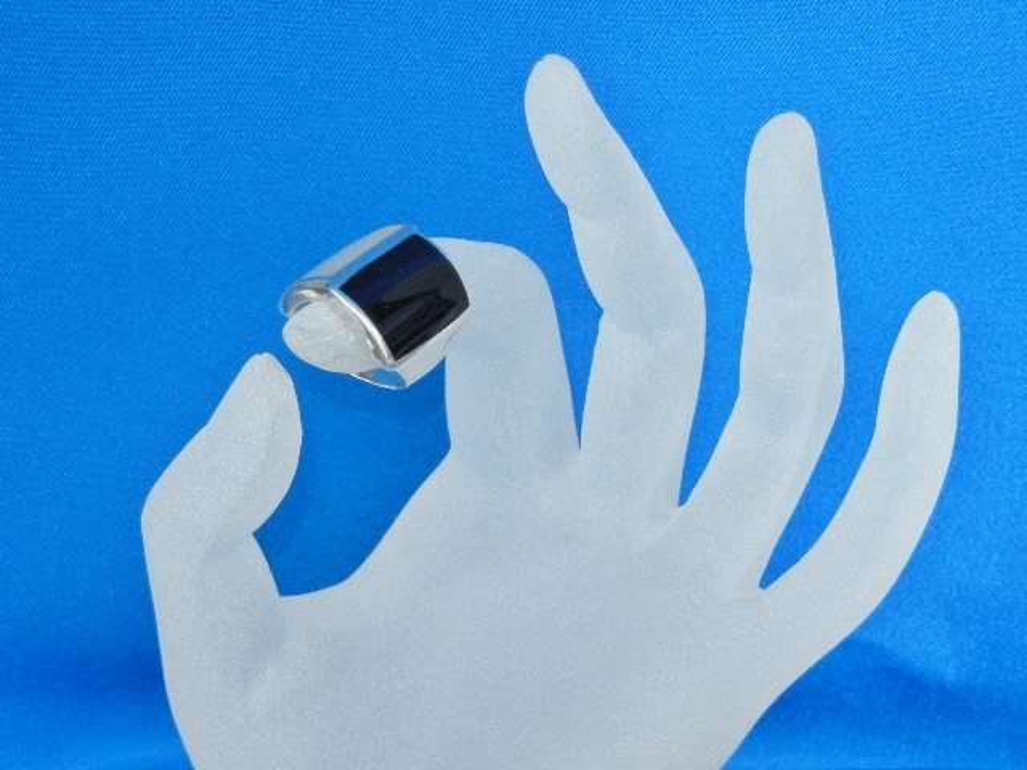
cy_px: 385
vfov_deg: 19.1
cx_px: 514
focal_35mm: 77
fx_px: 2284
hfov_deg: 25.3
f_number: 4.3
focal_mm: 13.9
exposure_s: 1/30
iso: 404
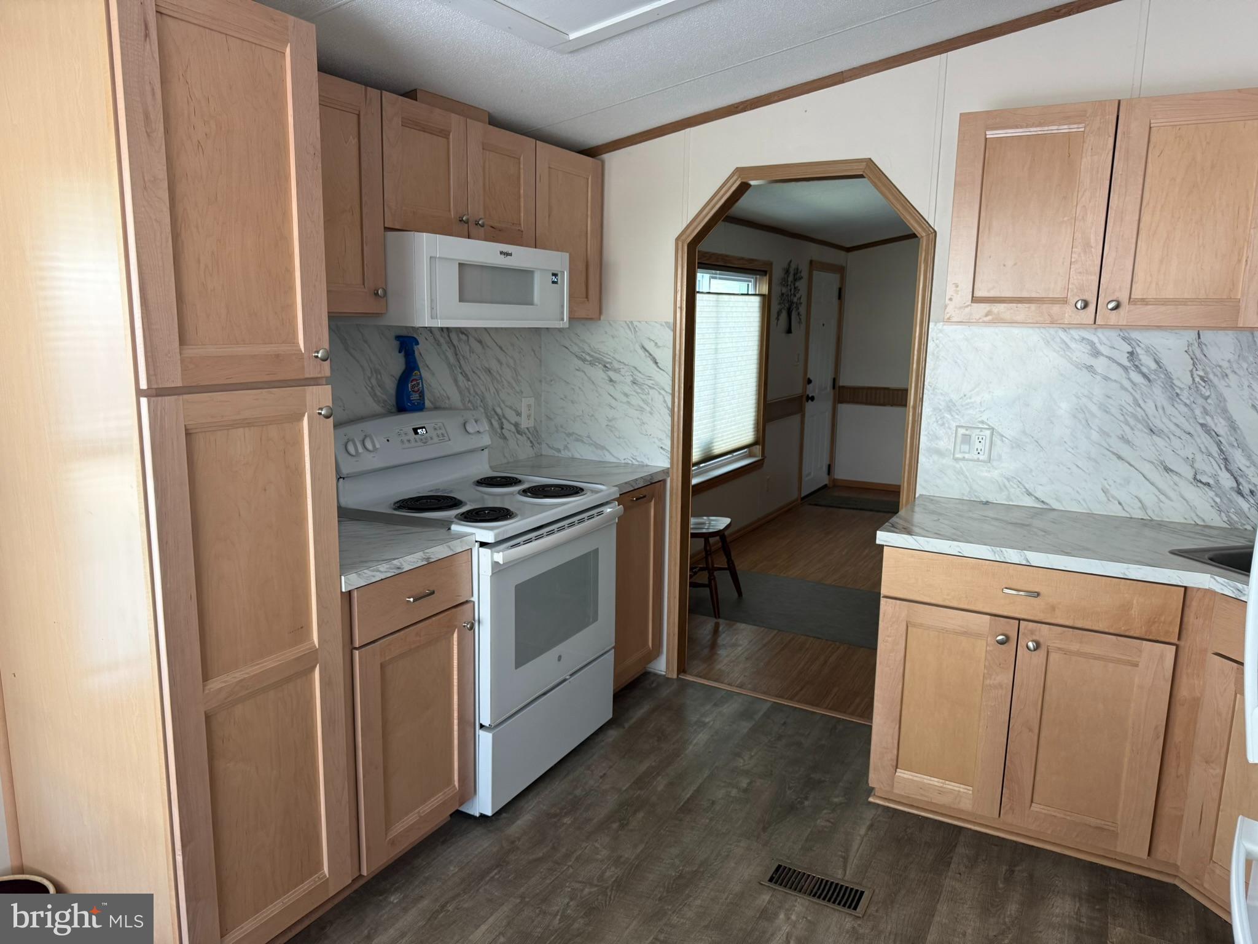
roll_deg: -1.3
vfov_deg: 56.8
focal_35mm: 24
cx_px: 629
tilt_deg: -9.8
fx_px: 872
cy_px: 472
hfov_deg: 71.6
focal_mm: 6.76
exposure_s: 1/121
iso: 200
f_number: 1.78
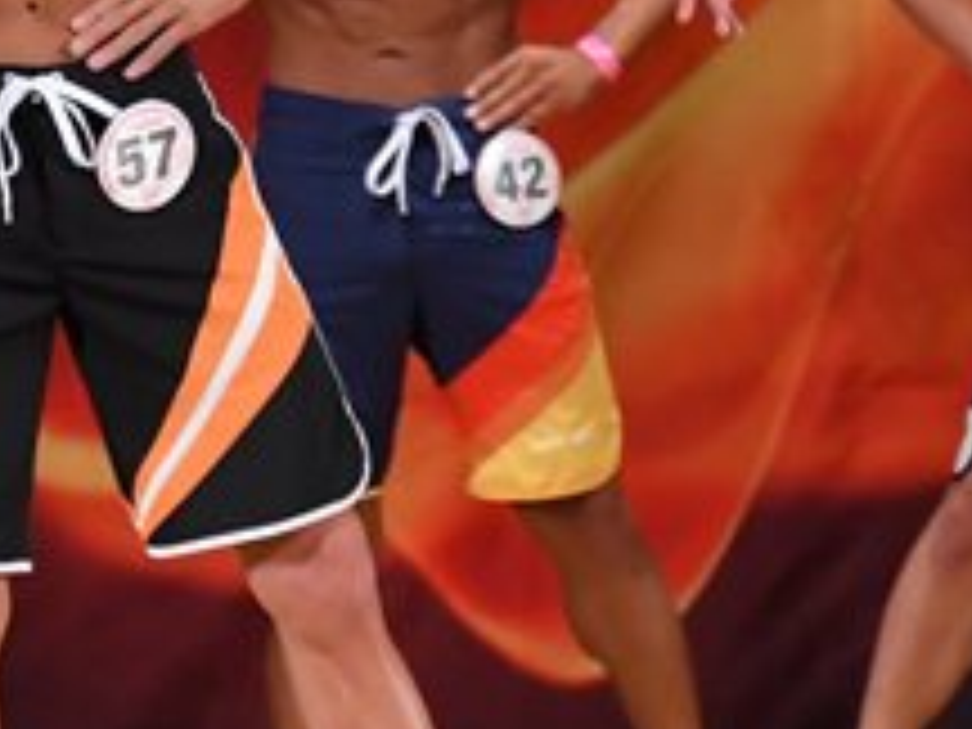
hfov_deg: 2.6
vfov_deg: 1.9
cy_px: 148
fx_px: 21762
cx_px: 214
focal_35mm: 775
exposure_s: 1/400
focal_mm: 150
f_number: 5.6
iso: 3200
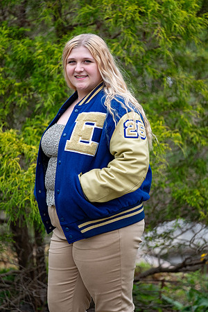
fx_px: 1612
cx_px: 104
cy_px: 156
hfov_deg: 7.4
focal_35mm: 186
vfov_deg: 11.1
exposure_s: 1/500
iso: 250
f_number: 2.8
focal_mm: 124.3
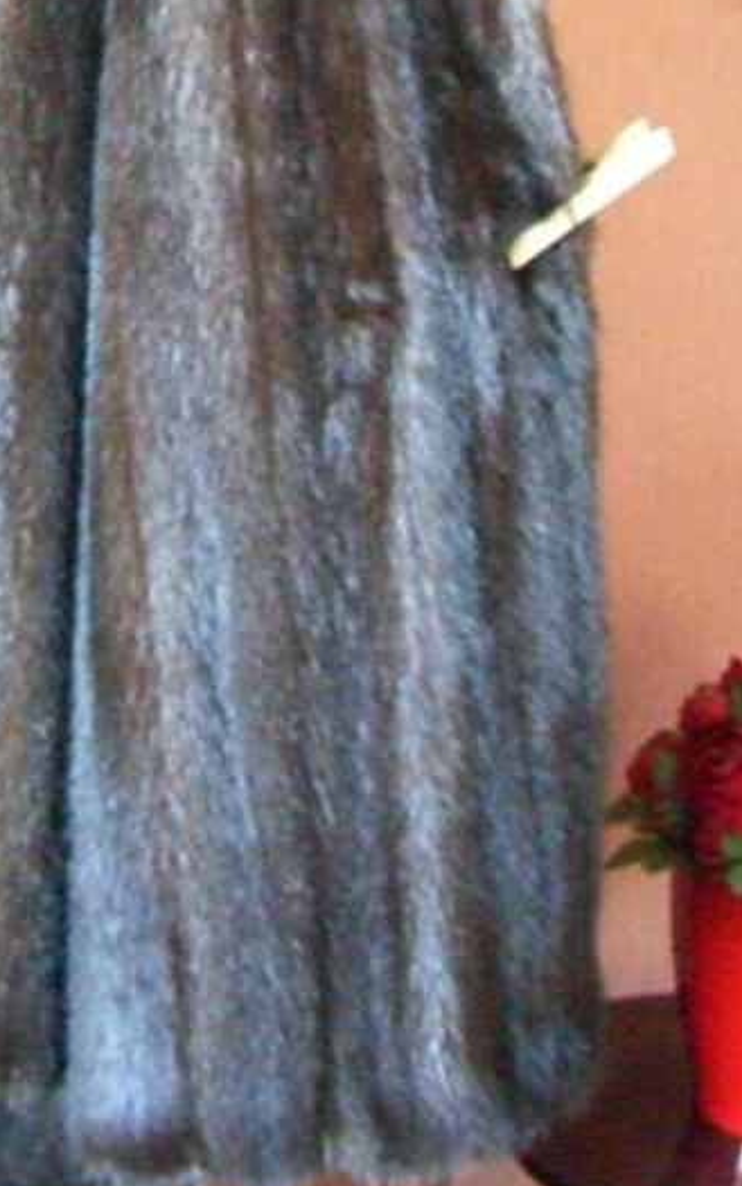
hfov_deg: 12.7
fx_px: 3298
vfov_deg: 19.9
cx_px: 36
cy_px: 42
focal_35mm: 102
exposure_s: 1/15
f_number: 2.7
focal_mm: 6.2
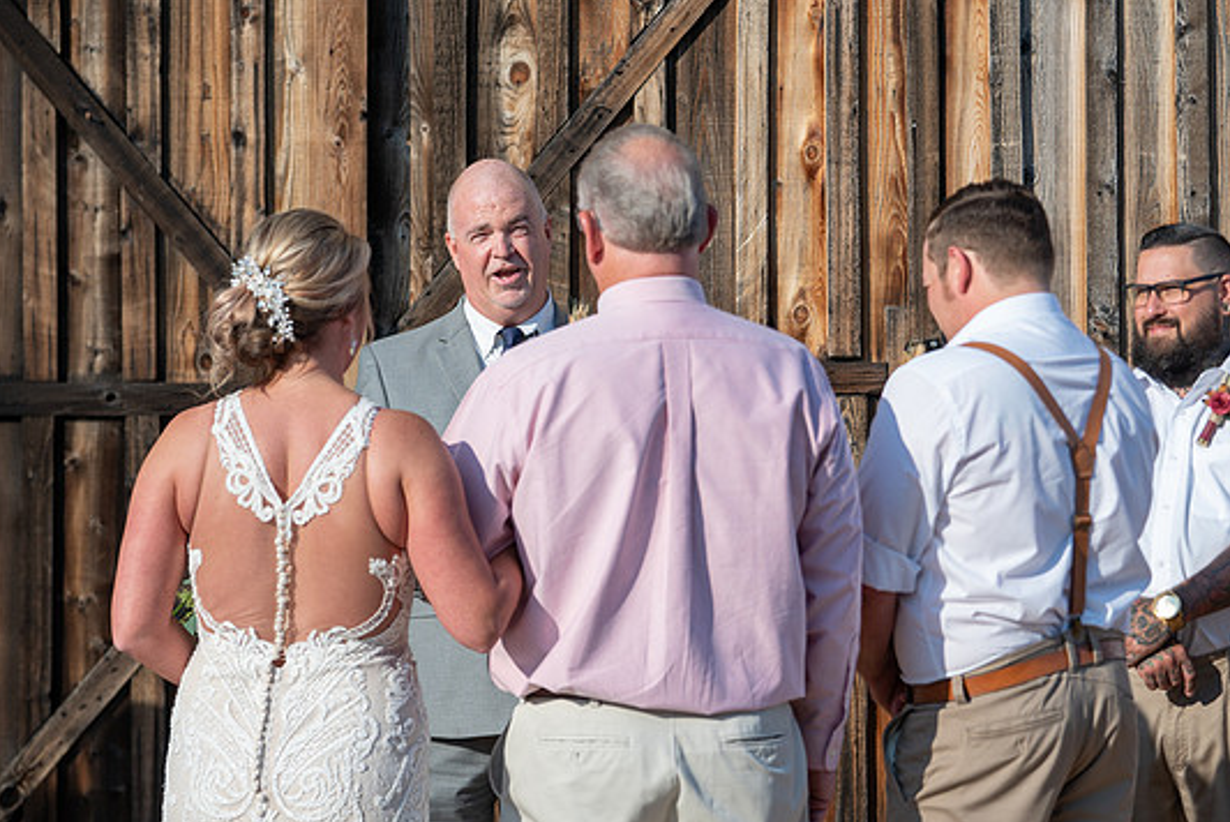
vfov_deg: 11.2
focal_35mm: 123
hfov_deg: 16.6
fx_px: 4205
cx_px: 684
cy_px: 344
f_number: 4
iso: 100
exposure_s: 1/800
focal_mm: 99
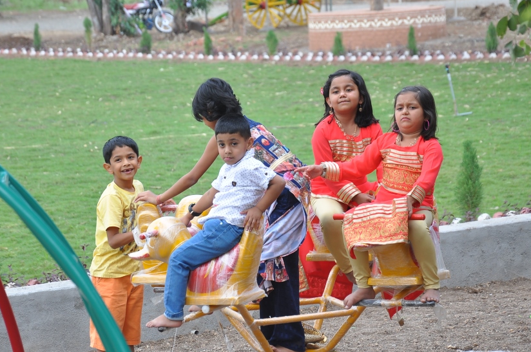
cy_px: 162
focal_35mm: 196
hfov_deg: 10.5
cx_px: 271
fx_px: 2881
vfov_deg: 7.0
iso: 200
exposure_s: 1/160
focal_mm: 105
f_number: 6.3
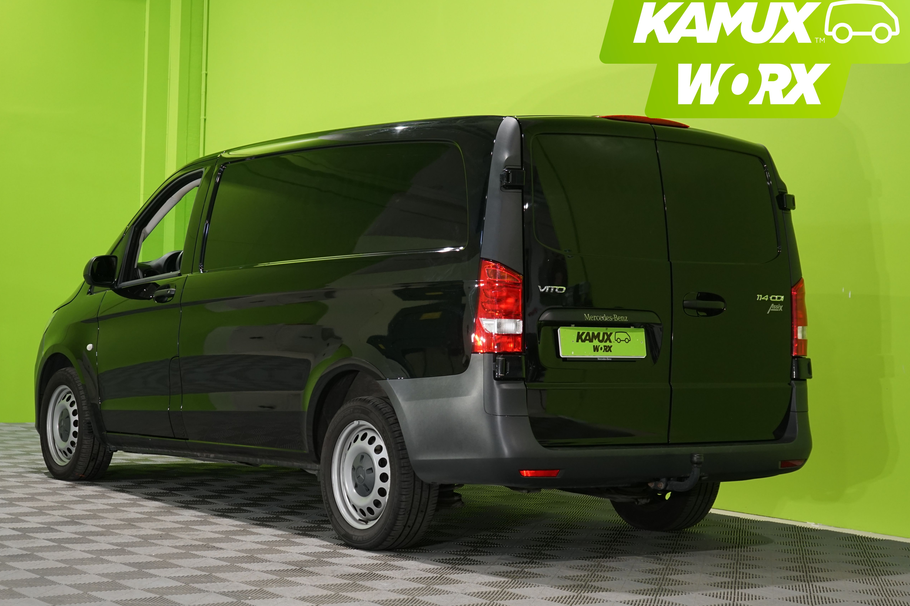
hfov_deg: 30.1
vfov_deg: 20.3
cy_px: 300
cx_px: 444
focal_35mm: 67
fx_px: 1694
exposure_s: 1/30
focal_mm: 57
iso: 800
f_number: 5.6
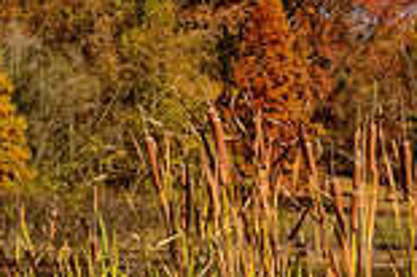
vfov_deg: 15.0
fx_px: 1041
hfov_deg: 21.8
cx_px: 422
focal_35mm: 90
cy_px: 233
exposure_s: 1/320
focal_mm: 24
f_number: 9
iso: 200
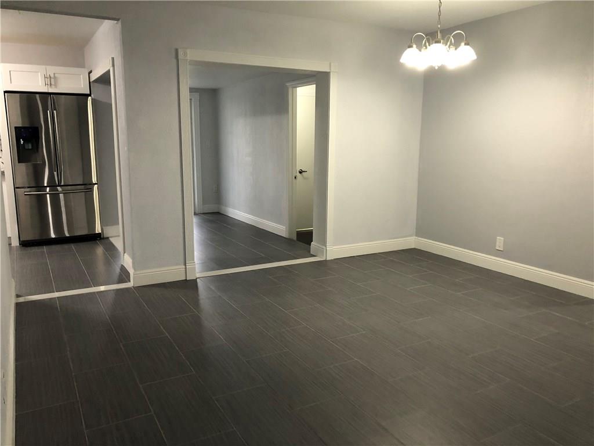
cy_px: 223
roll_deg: -1.2
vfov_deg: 48.2
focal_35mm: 29
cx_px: 297
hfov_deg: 61.7
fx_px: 498
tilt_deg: -11.6
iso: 64
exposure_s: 1/15
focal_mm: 3.99
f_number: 1.8
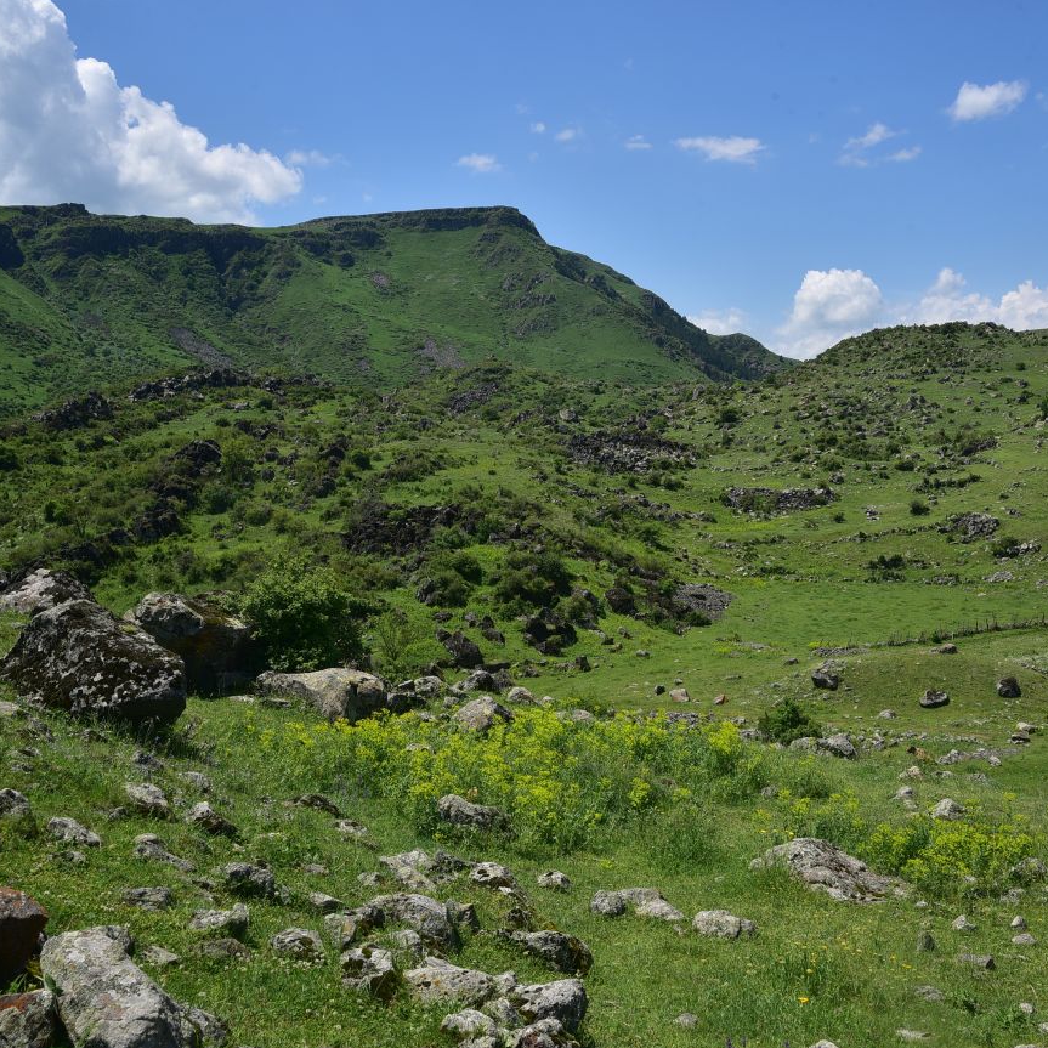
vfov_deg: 26.9
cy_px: 524
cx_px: 646
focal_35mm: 64
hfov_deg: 26.8
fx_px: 2192
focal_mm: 50
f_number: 13
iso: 100
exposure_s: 1/125
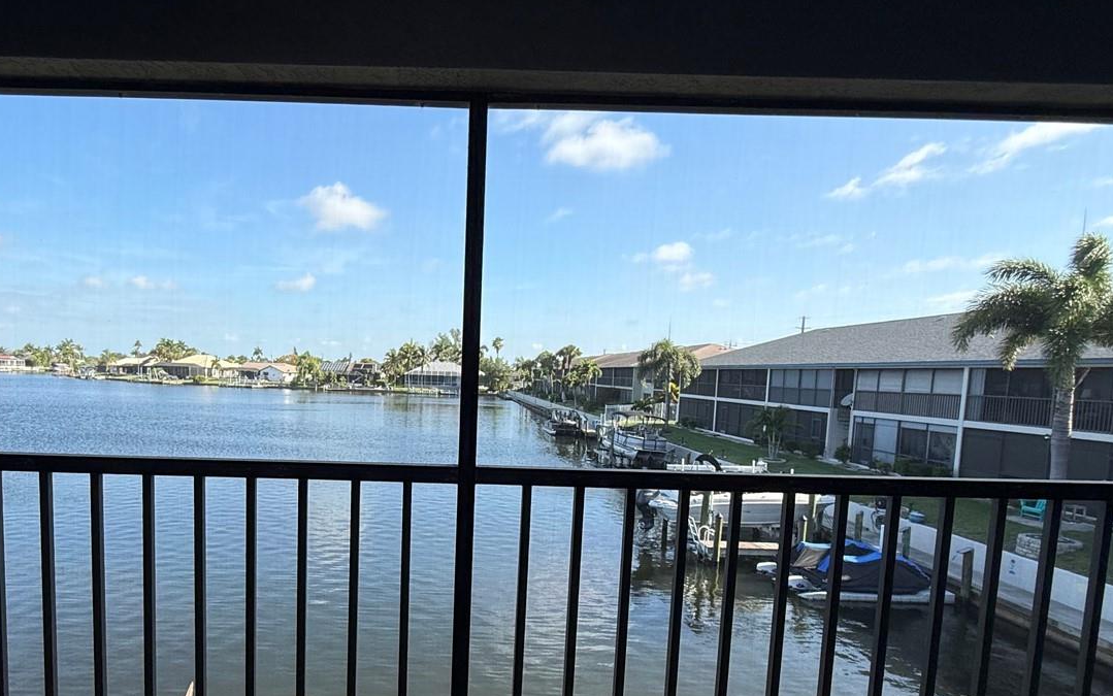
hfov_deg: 78.5
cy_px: 429
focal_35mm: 22
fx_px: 667
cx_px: 432
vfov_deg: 54.5
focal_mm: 2.22
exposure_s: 1/820
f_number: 2.2
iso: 50
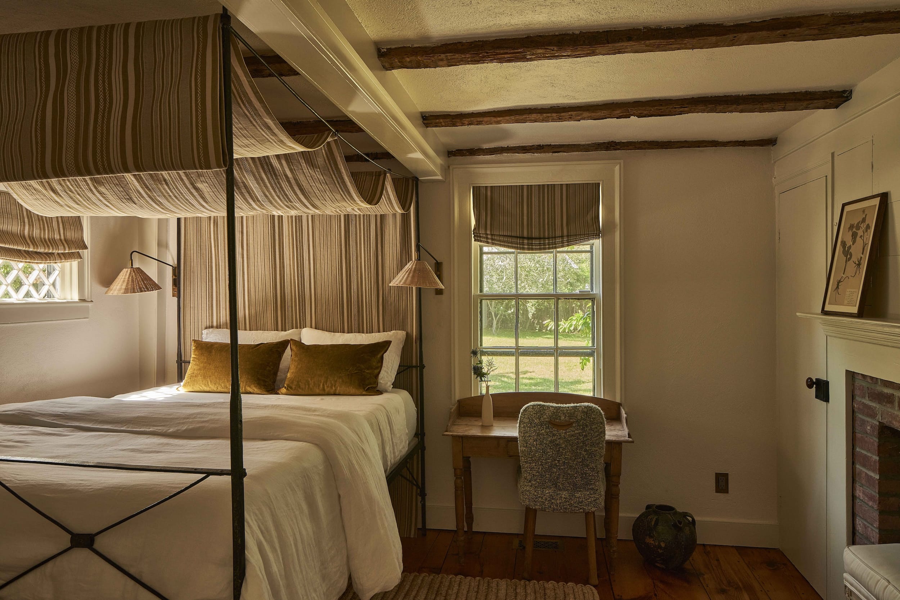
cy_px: 300
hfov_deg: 73.7
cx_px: 450
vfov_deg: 53.1
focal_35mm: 24
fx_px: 600
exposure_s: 1/10
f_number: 11
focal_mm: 24
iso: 160
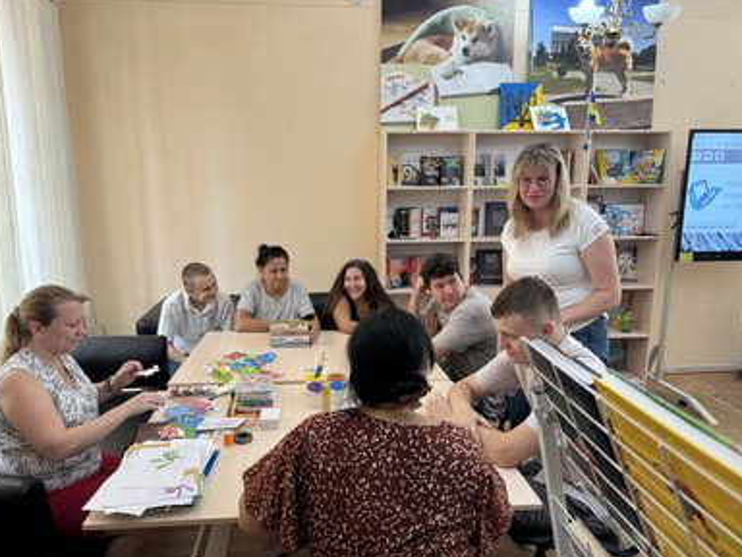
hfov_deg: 69.4
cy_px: 284
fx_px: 536
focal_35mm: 25
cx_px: 359
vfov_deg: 54.9
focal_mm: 6.86
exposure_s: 1/90
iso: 160
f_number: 1.78
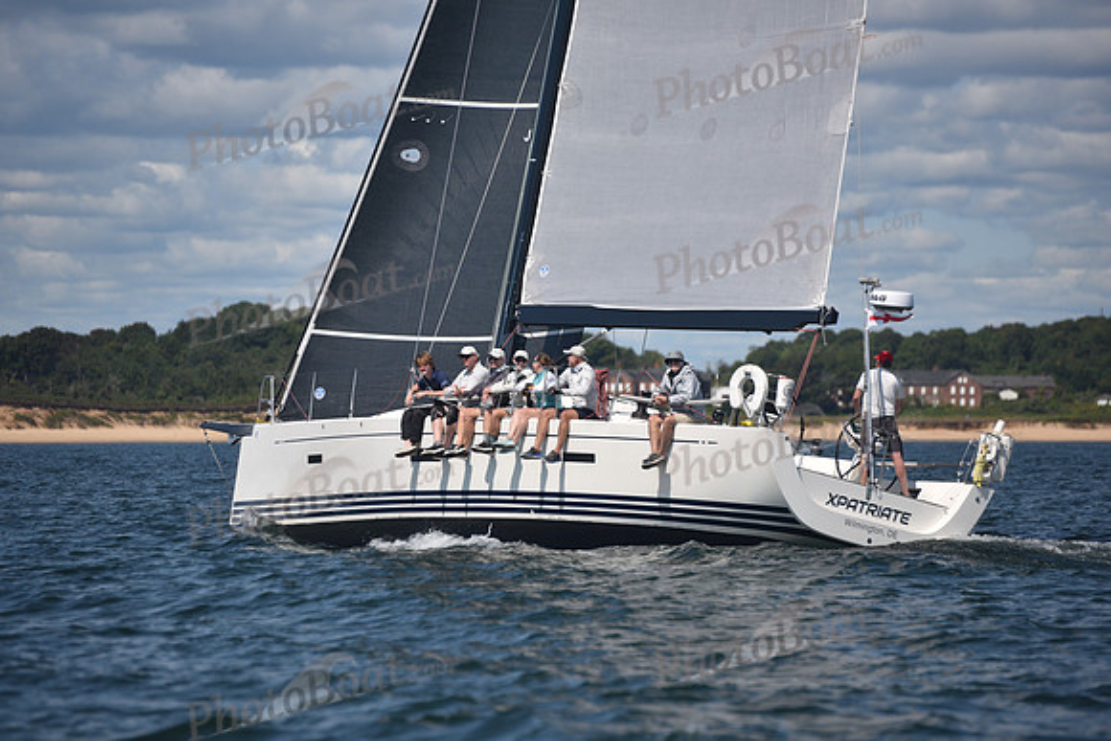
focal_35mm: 200
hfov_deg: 10.3
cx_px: 556
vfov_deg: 6.9
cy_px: 370
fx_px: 6173
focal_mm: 200
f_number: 4
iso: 250
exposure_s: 1/2500
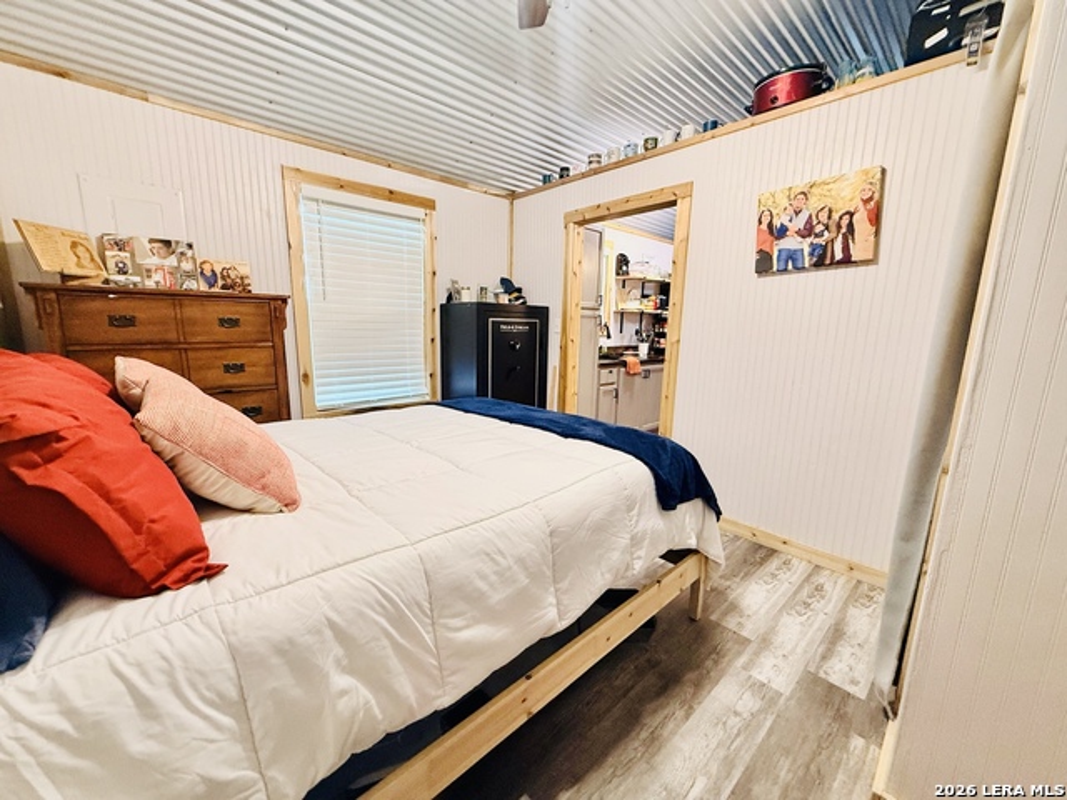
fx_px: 432
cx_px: 534
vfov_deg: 85.7
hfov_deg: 102.1
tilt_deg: -9.3
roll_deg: -0.7
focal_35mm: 14
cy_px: 400
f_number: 2.2
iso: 400
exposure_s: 1/60
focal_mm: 2.22
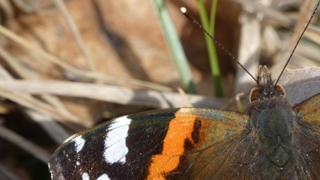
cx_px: 281
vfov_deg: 1.1
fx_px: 9654
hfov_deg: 1.9
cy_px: 160
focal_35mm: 1138
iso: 100
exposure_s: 1/100
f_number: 5.6
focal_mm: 86.7
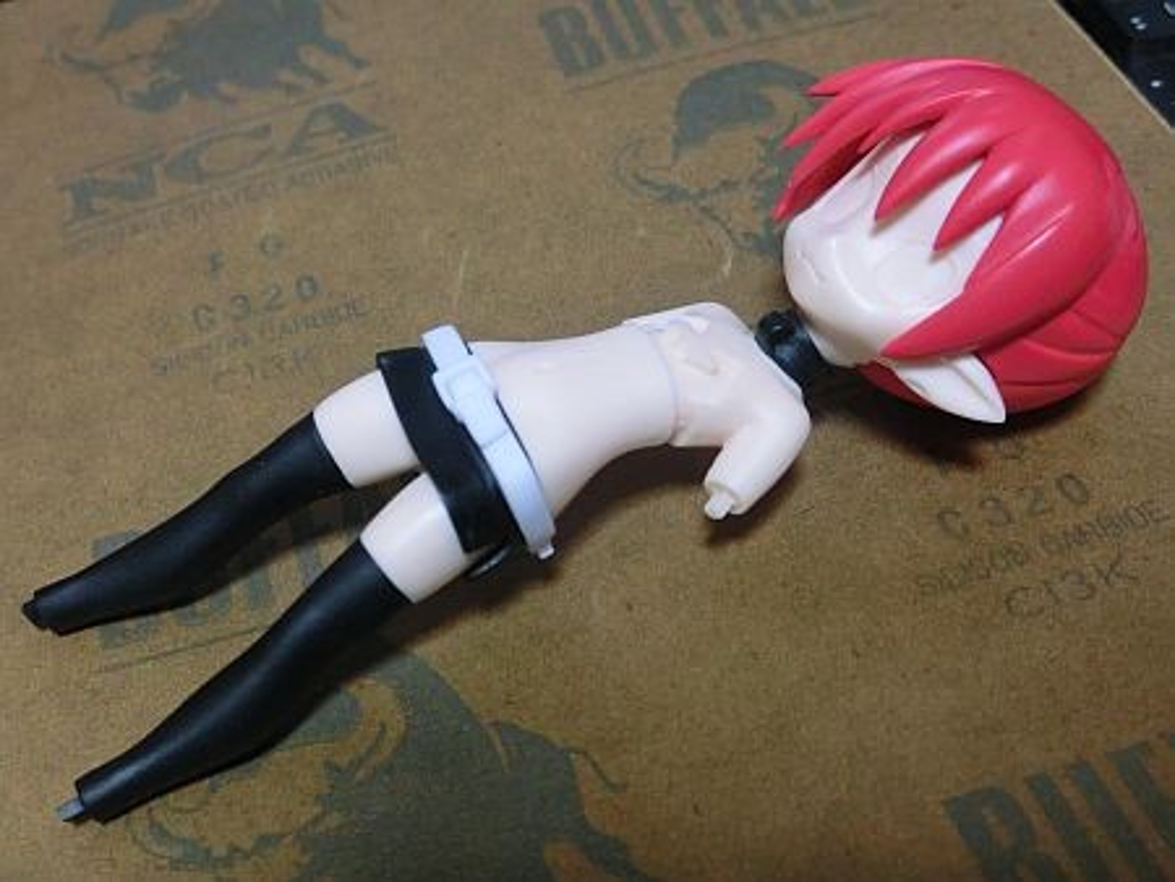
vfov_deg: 32.9
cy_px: 441
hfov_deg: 42.9
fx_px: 1494
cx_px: 588
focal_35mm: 44
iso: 800
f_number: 3.4
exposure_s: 1/50
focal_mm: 7.9
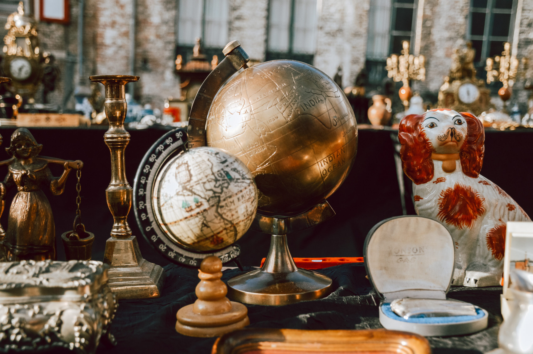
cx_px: 266
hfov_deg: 48.0
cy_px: 177
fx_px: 599
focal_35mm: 40
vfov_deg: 33.0
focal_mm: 27
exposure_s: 1/1250
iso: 400
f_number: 4
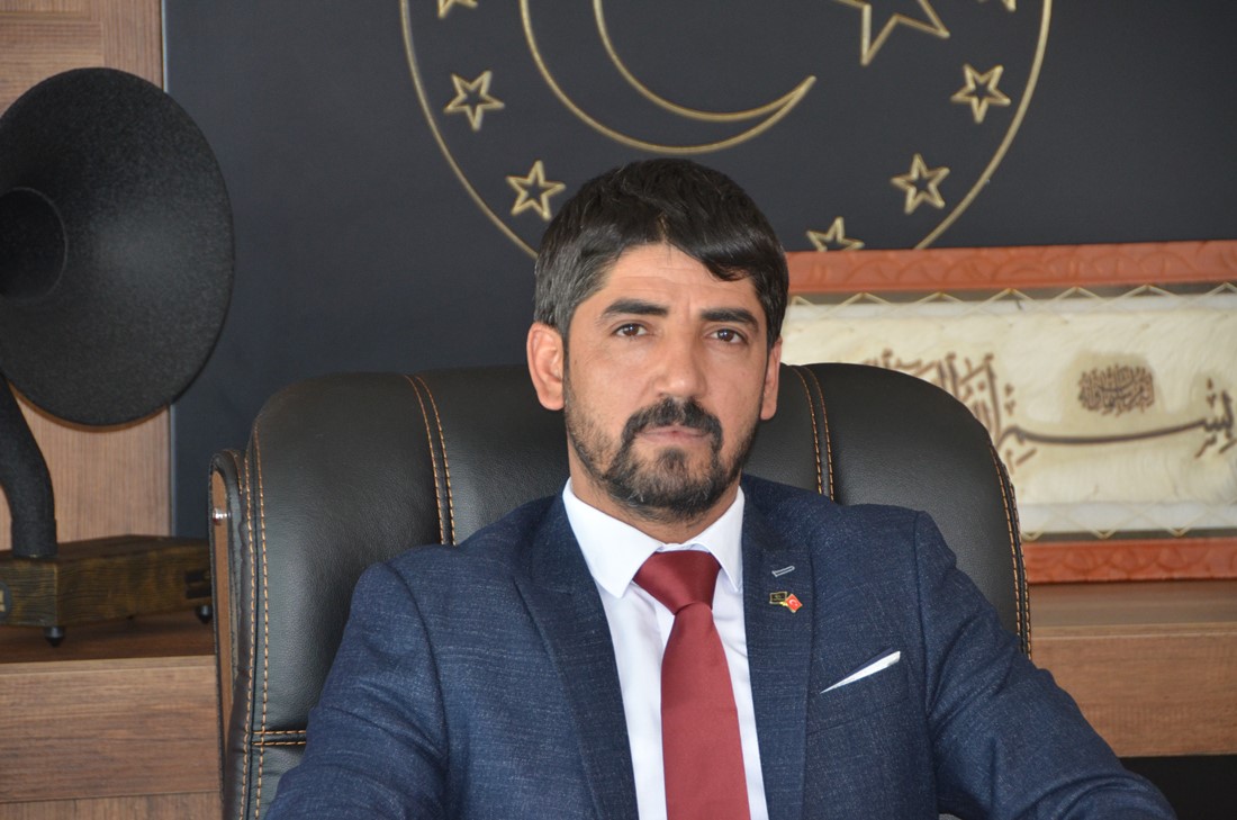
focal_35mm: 168
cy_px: 410
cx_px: 618
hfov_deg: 12.3
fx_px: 5762
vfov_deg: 8.1
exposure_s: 1/60
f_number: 5.3
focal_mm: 112
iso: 800
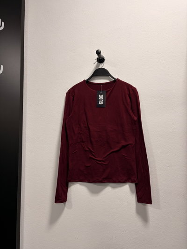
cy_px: 124
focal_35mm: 26
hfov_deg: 53.1
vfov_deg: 67.3
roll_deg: -0.3
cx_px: 94
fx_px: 187
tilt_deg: +4.4
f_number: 1.6
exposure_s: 1/50
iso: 64
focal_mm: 5.96
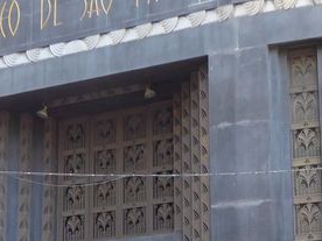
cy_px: 238
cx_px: 153
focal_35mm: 113
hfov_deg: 17.4
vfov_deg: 12.9
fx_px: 1051
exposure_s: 1/60
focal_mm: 6.7
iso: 320
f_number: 3.7
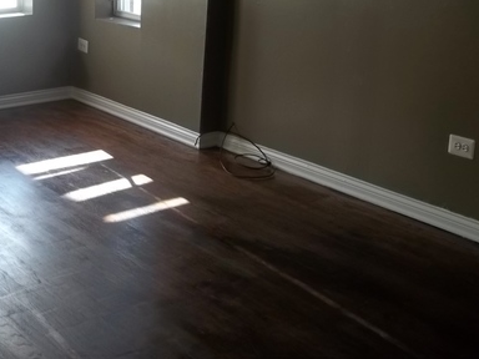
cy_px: 106
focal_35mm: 55
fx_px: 761
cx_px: 163
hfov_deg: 34.6
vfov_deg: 26.3
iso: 64
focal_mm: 5.9
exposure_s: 1/50
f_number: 3.3
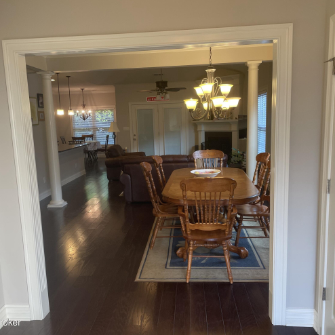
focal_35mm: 31
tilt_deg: -8.8
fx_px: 339
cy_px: 168
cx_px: 158
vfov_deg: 52.5
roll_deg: +2.4
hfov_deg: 52.5
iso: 100
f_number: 1.6
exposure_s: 1/120
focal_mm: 4.2
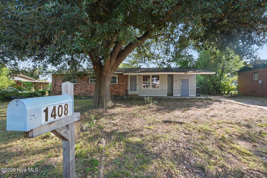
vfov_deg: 73.7
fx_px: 119
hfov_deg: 96.7
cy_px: 89
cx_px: 134
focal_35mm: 16
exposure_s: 1/125
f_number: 8
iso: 2000
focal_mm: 16
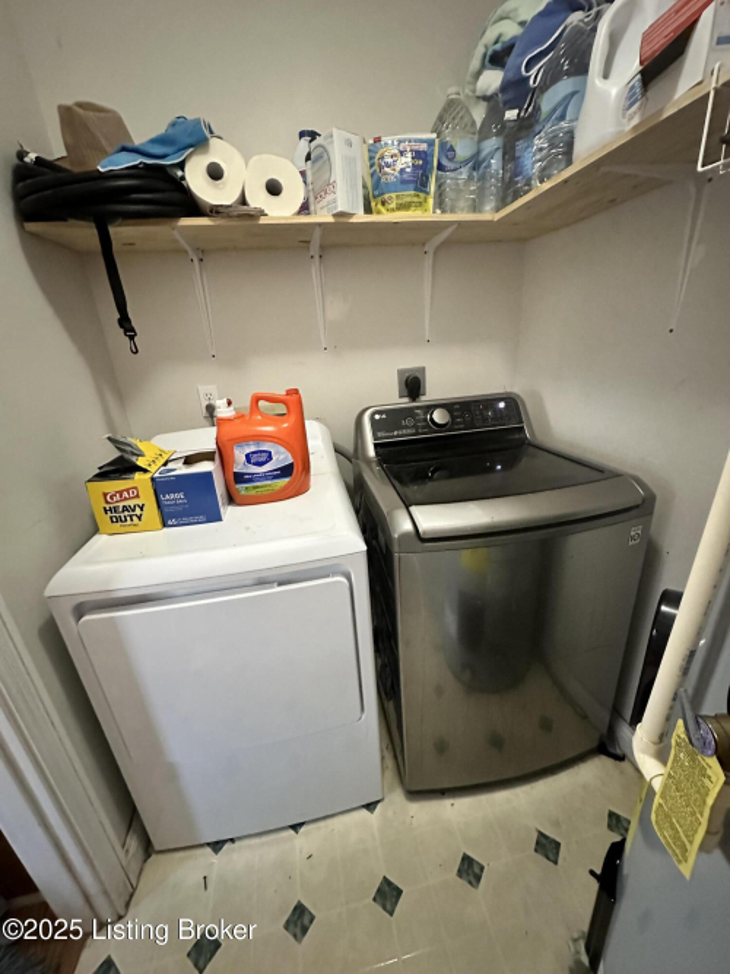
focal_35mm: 14
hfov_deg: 85.7
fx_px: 394
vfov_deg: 102.1
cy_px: 487
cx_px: 365
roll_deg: +3.5
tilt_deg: -20.9
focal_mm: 2.22
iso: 1000
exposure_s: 1/40
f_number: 2.2
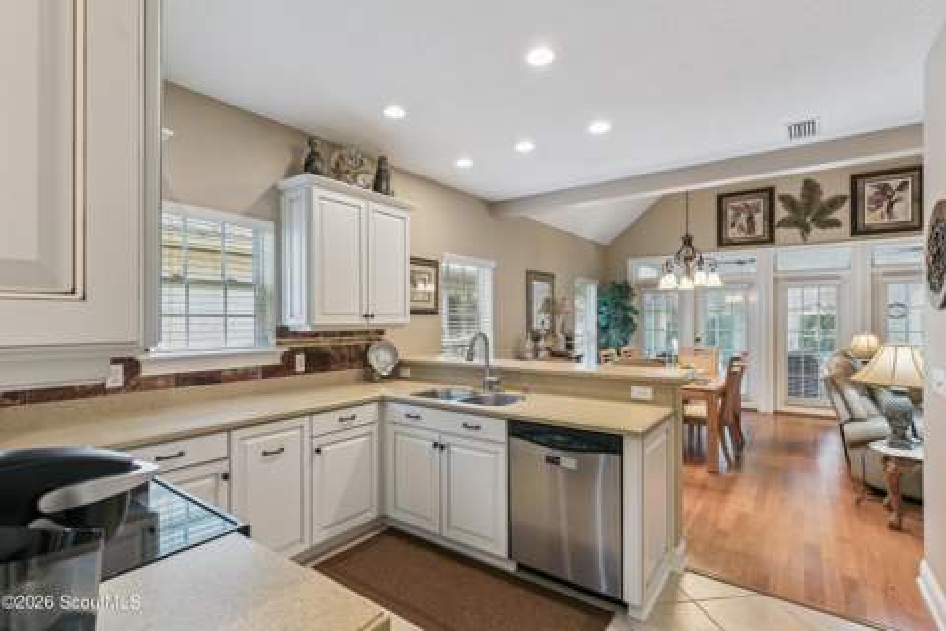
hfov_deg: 93.3
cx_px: 473
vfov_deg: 70.4
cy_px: 316
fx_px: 447
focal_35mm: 17
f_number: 8
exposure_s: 1/10
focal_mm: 17
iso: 250
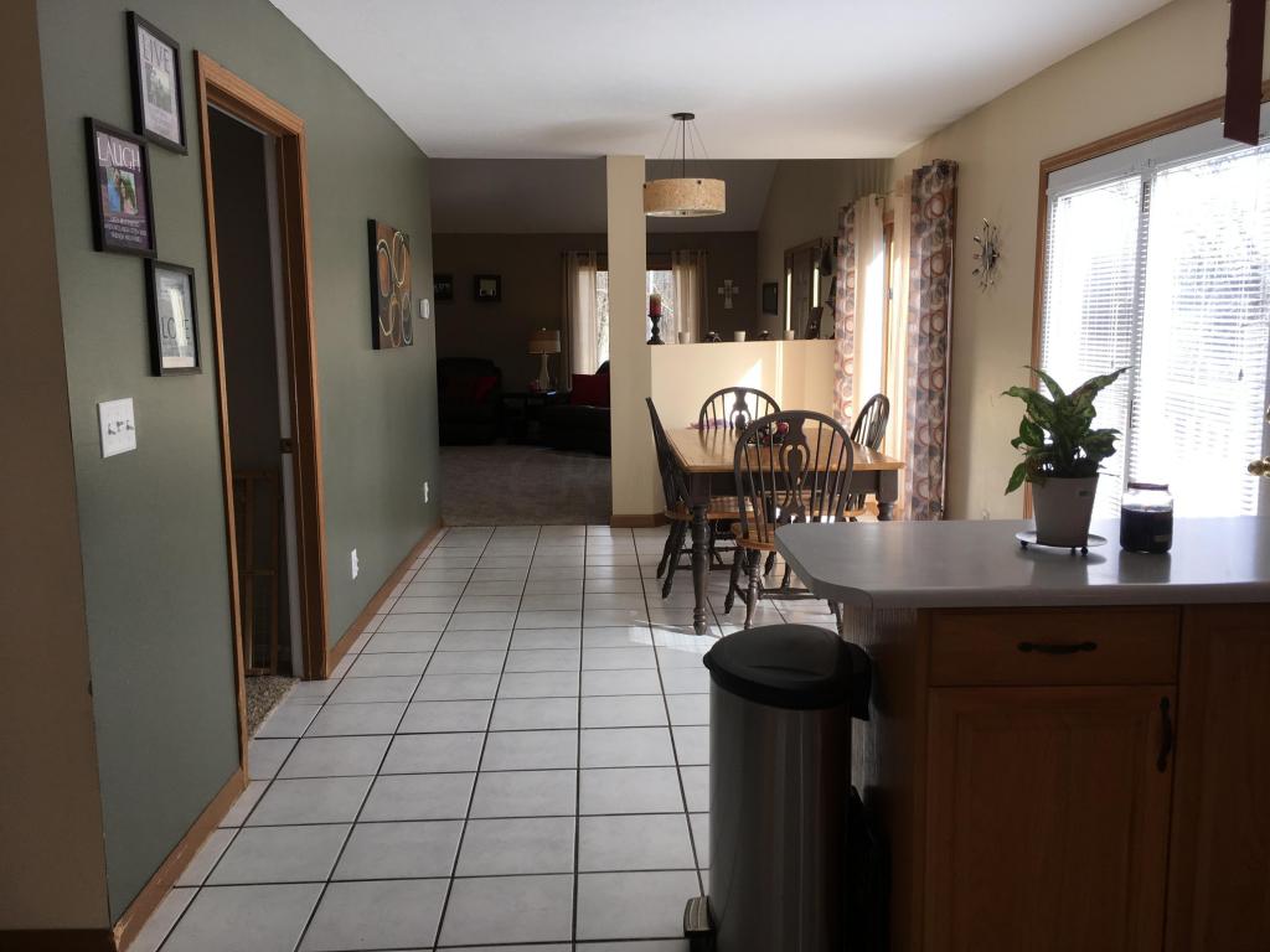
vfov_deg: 48.2
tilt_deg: -7.4
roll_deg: +0.9
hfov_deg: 61.7
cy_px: 476
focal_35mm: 29
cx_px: 635
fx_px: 1064
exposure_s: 1/155
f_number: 2.2
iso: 25
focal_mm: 4.15
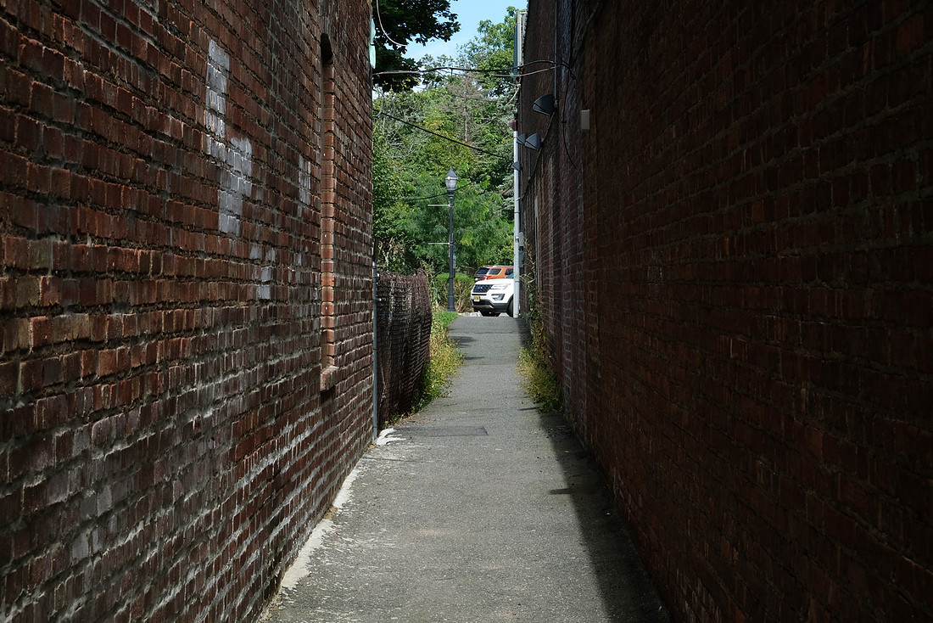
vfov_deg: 16.5
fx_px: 2152
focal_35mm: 83
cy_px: 312
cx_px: 466
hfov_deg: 24.5
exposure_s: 1/56
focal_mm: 55
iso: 200
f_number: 16
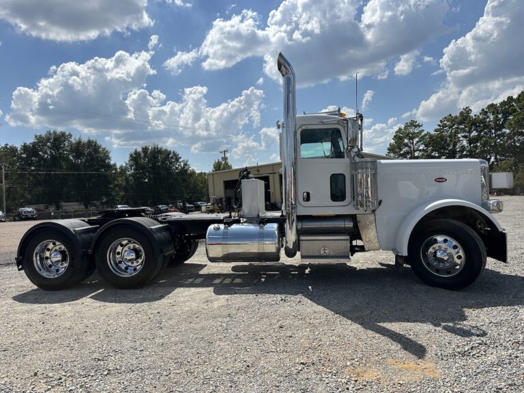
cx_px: 262
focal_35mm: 24
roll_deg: +2.9
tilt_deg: +1.3
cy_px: 196
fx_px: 363
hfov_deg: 71.6
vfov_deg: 56.8
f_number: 1.78
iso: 80
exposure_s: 1/9709
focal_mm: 6.86
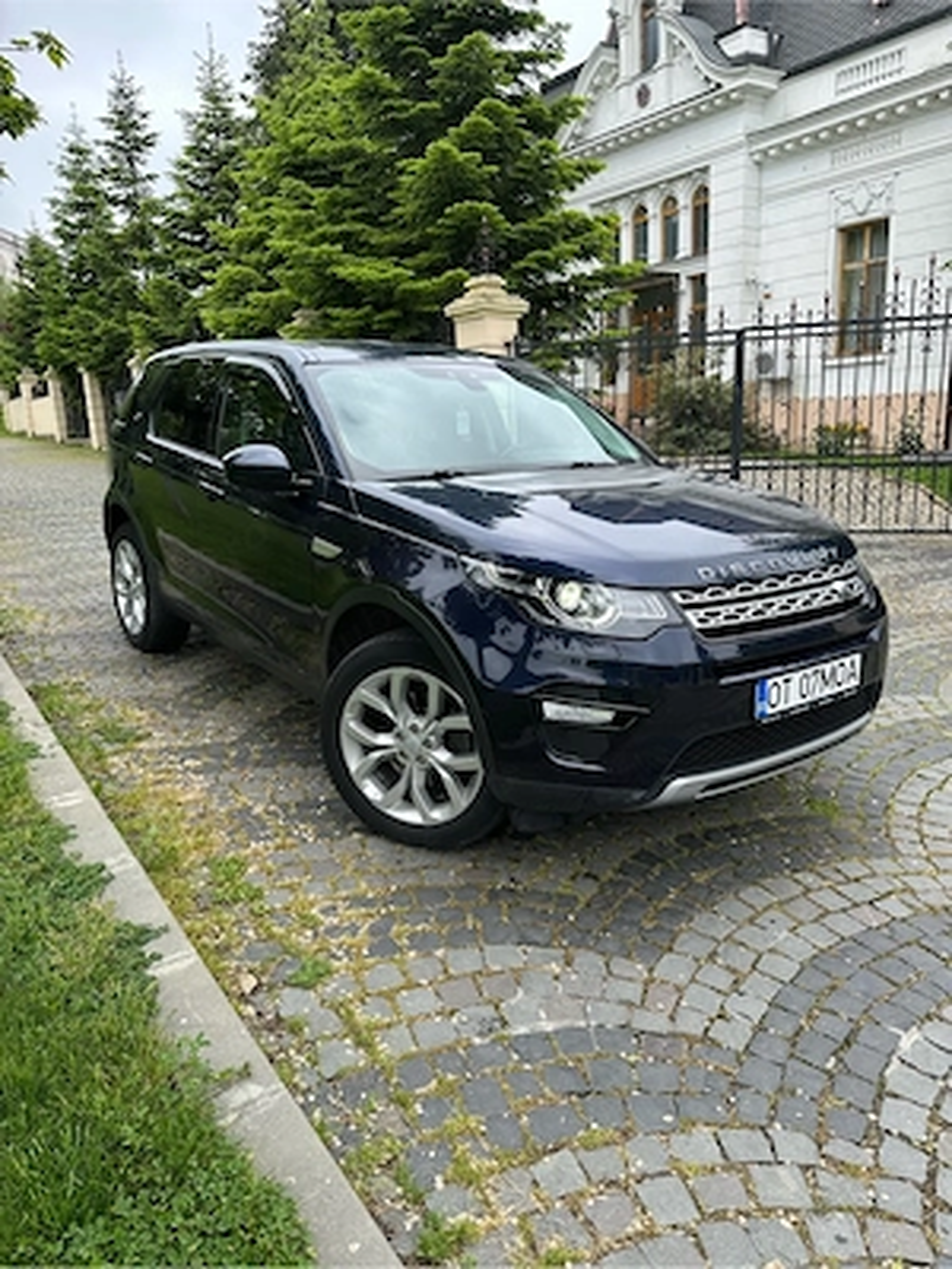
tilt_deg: -13.1
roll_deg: +2.5
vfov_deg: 71.6
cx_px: 476
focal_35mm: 24
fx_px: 880
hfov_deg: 56.8
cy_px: 634
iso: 80
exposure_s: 1/1289
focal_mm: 6.86
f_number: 1.78
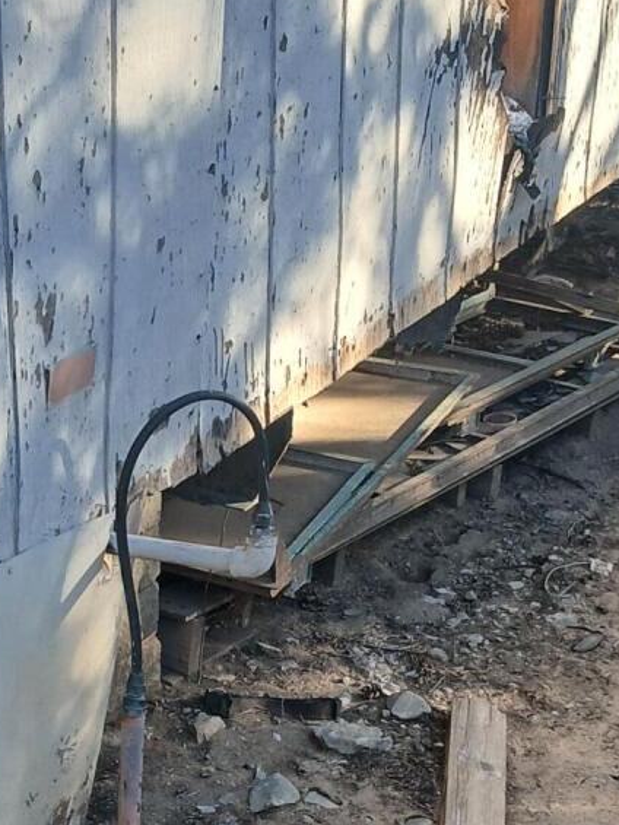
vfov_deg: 21.1
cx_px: 232
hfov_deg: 16.0
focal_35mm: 92
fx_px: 2193
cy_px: 651
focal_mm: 3.98
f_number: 1.8
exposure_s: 1/120
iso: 32
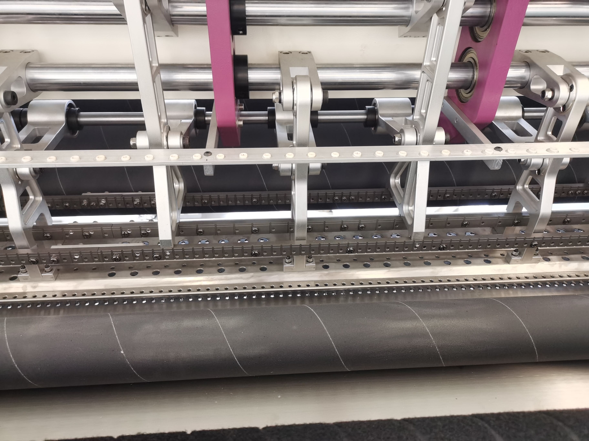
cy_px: 220
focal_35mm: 27
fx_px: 459
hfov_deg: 65.3
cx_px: 294
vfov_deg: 51.4
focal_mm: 5.58
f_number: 1.8
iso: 250
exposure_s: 1/50
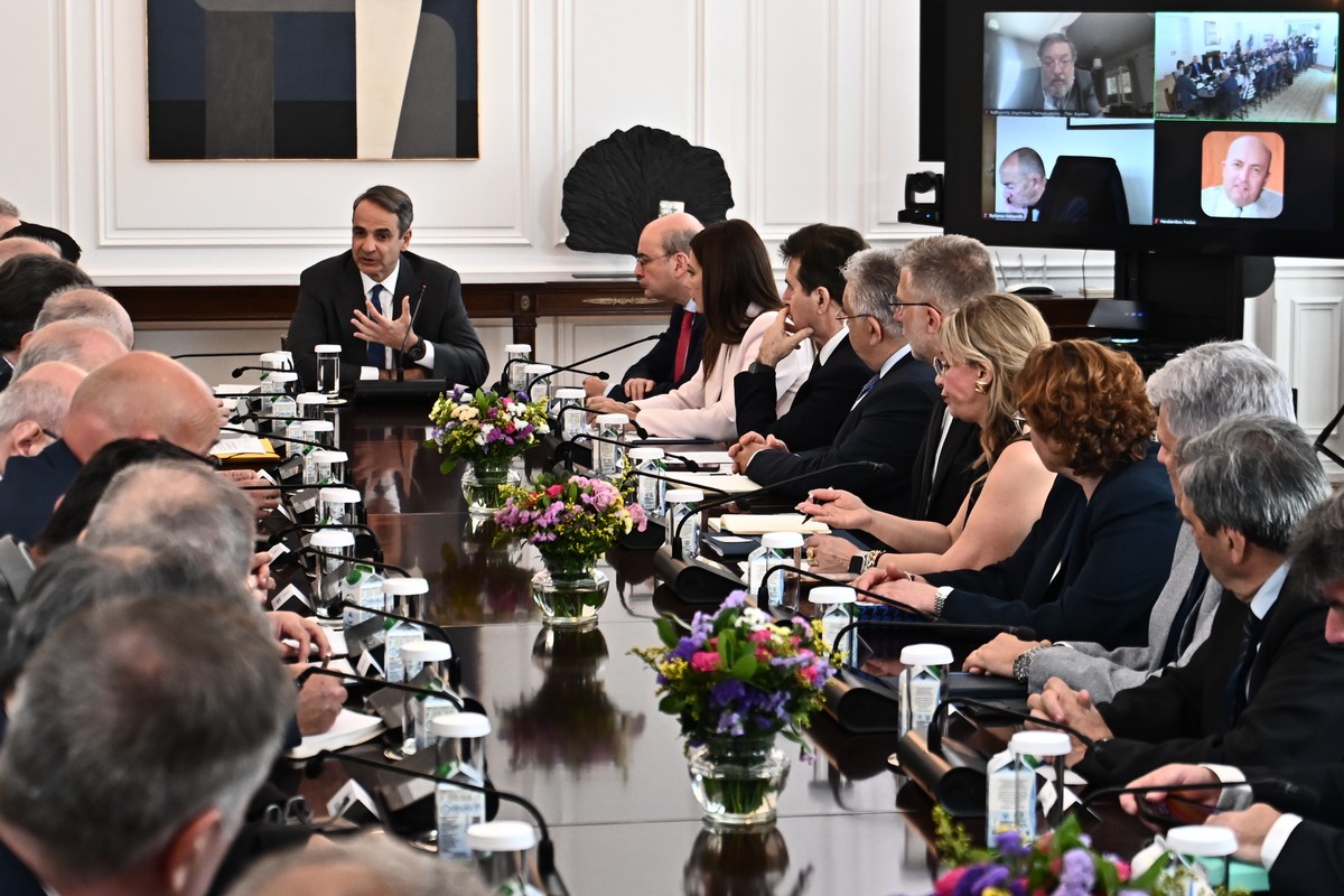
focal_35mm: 73
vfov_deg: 18.7
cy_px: 448
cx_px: 672
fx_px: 2725
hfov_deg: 27.7
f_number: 4
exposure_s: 1/400
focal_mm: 49
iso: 1600
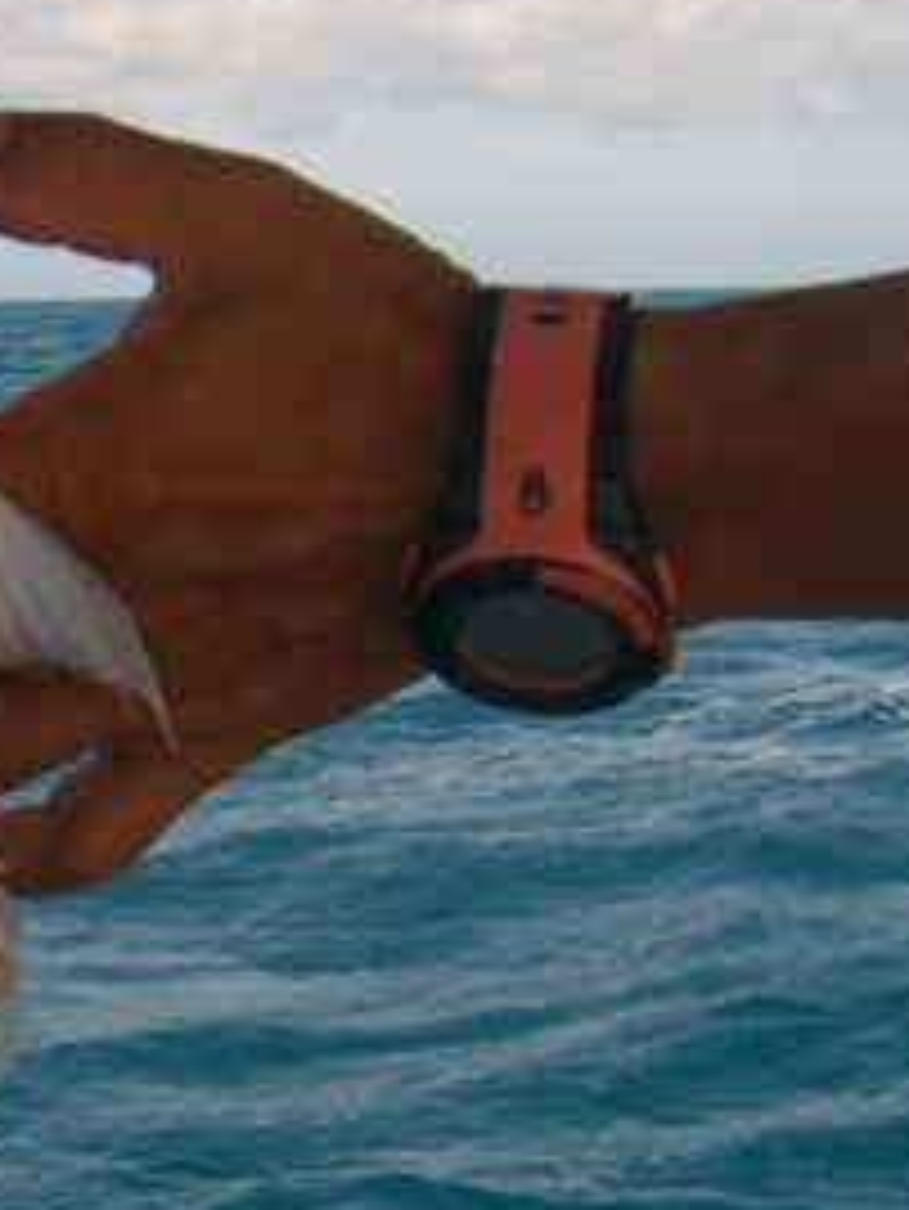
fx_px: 3953
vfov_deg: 17.4
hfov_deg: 12.7
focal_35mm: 113
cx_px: -266
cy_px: 796
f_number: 8
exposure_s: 1/160
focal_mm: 7.9
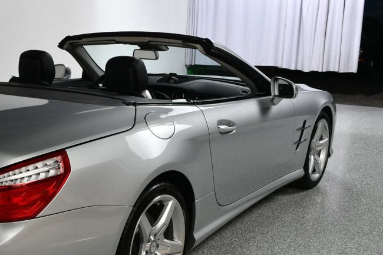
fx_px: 553
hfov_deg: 37.0
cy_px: 178
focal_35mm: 52
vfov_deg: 25.8
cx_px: 83
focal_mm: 22
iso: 100
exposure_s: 1/160
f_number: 13
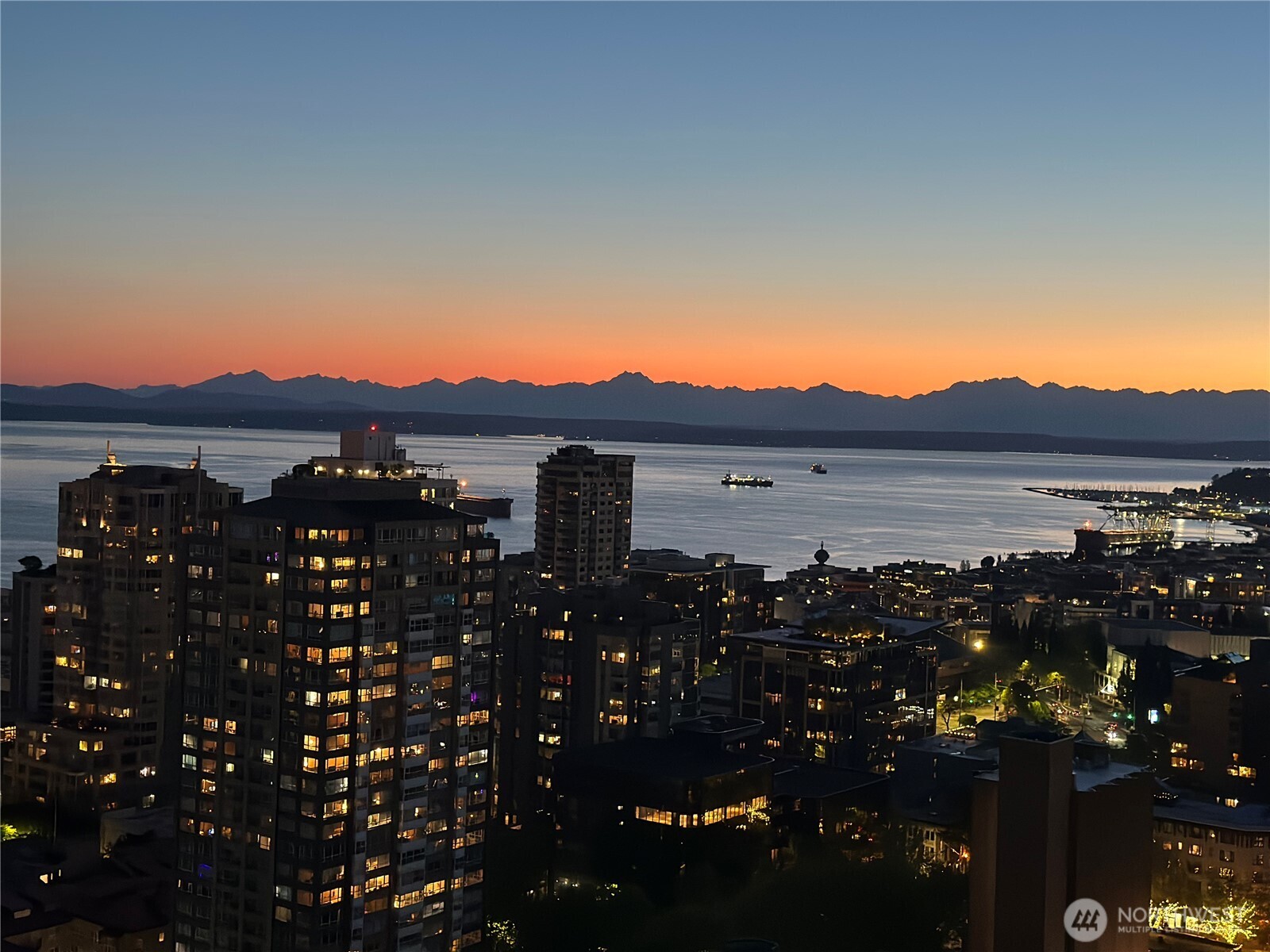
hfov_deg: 39.7
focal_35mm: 48
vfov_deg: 30.3
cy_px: 476
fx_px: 1761
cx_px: 635
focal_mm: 6.86
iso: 640
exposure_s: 1/40
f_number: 1.78
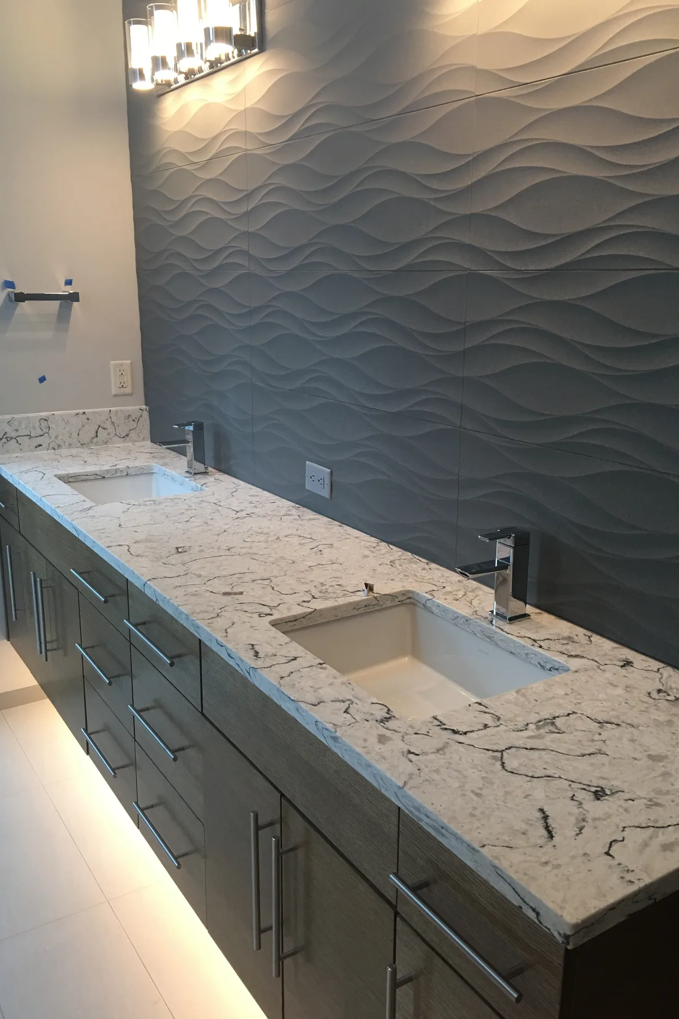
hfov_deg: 42.3
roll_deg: -0.2
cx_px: 344
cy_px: 504
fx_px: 877
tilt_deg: -14.1
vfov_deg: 60.3
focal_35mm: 31
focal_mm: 4.15
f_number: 2.2
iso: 50
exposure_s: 1/15
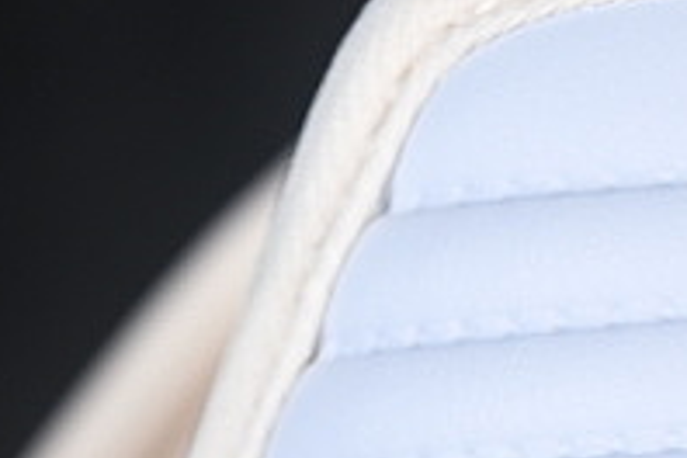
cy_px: 1096
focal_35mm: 409
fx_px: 7804
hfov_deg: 5.0
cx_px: 656
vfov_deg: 3.3
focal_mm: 50
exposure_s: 1/80
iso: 160
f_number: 7.1
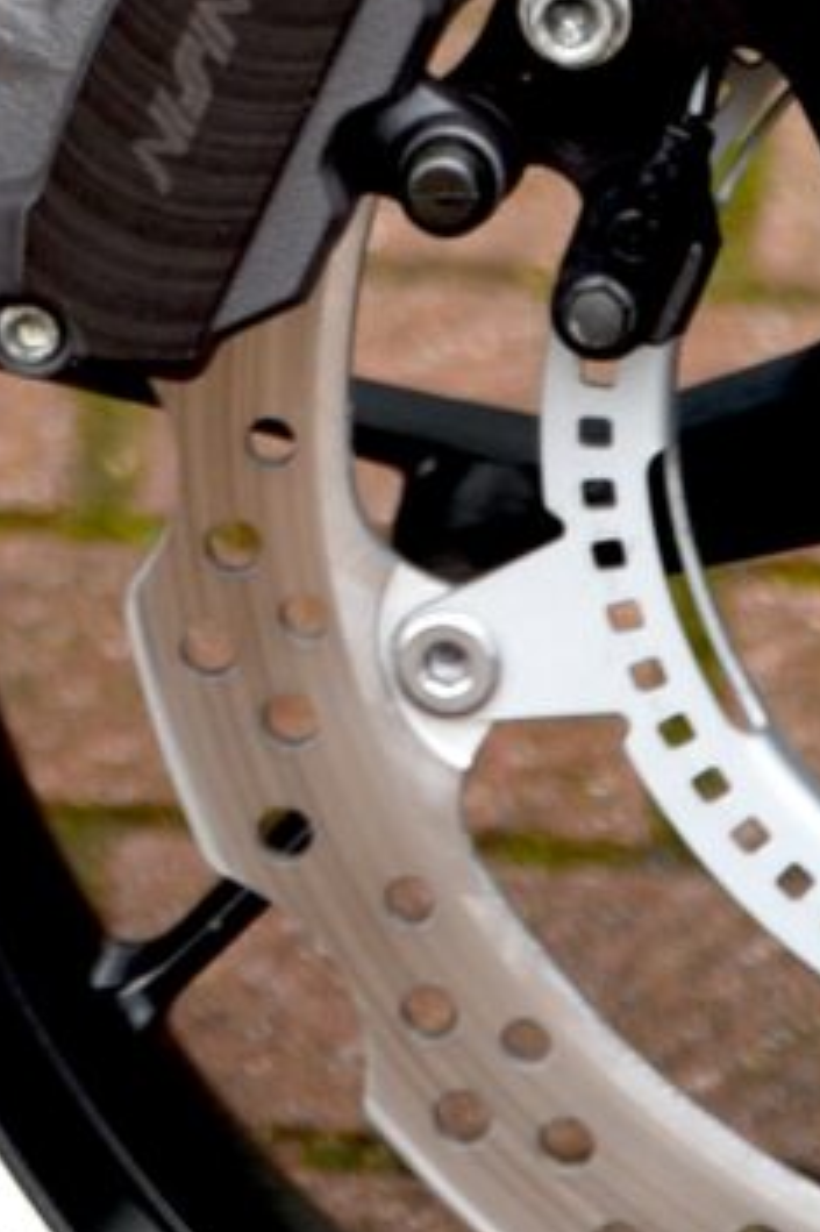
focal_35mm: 508
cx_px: -1017
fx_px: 17372
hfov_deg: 2.7
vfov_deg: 3.9
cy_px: -2377
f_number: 2.8
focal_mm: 70
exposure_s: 1/40
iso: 100
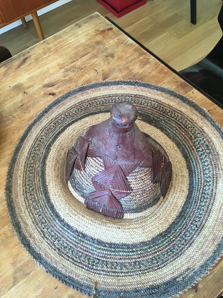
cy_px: 149
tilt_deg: -62.4
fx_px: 249
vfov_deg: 61.7
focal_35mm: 29
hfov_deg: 48.2
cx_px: 112
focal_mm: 4.15
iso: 50
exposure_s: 1/33
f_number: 2.2
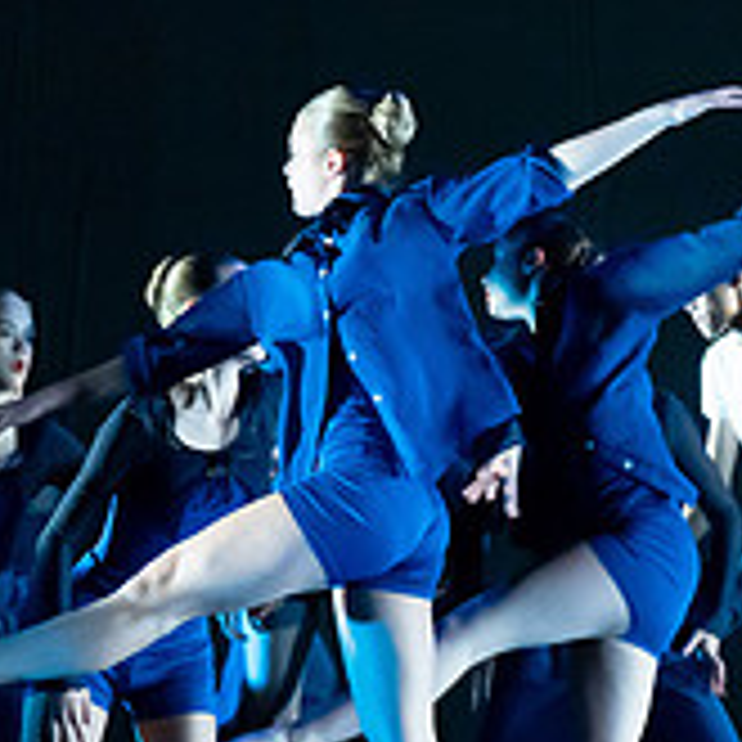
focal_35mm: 317
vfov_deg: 5.5
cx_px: 463
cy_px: 506
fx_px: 7688
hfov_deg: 5.5
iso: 4000
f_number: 4.5
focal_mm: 106
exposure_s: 1/250
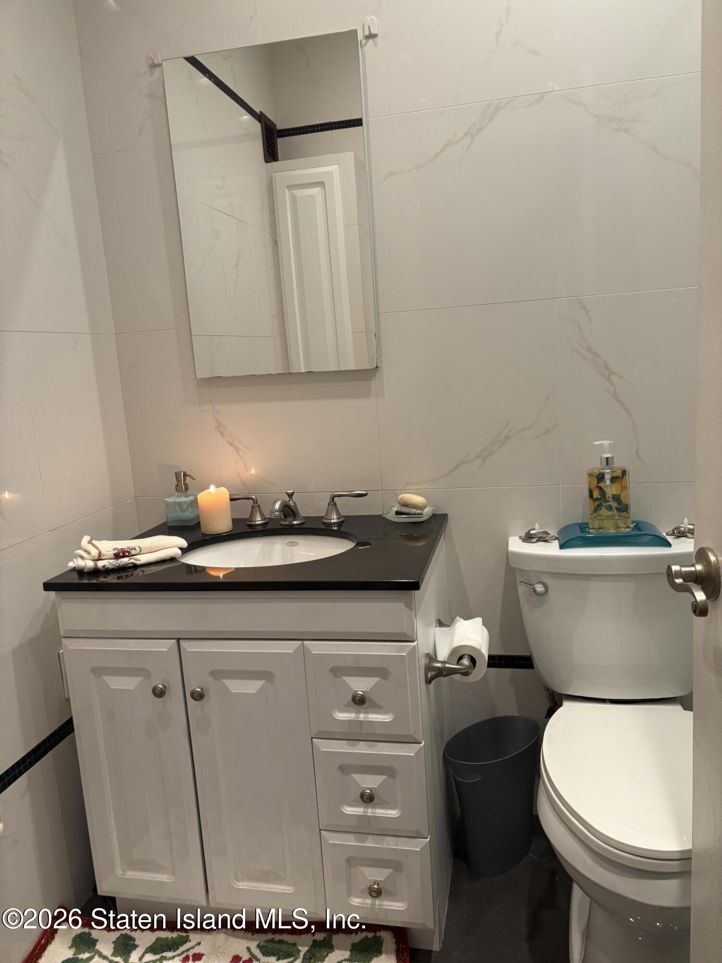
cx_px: 361
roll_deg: +3.4
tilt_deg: -10.0
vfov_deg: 67.3
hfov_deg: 53.1
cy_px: 482
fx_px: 723
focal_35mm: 26
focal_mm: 5.96
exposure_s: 1/60
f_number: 1.6
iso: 160
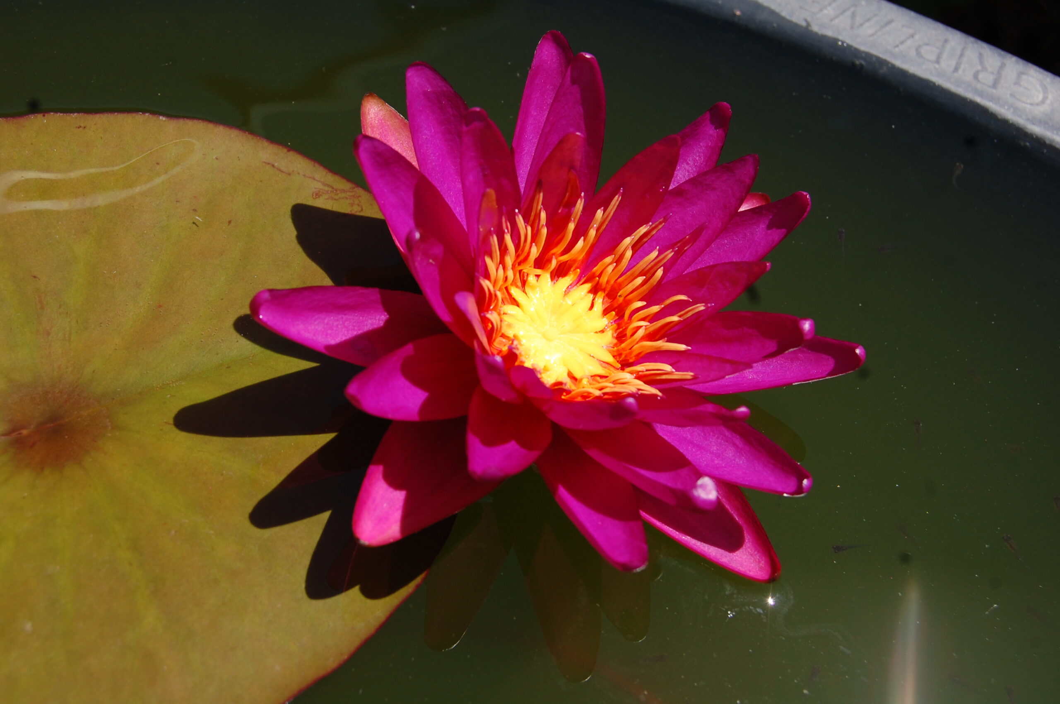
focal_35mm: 57
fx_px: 1677
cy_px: 352
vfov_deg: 23.7
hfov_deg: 35.1
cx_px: 530
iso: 200
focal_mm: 38
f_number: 10
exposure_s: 1/400
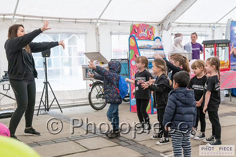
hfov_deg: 39.6
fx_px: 328
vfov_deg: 27.0
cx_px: 118
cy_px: 78
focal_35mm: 50
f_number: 8
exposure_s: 1/320
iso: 5000
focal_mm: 50
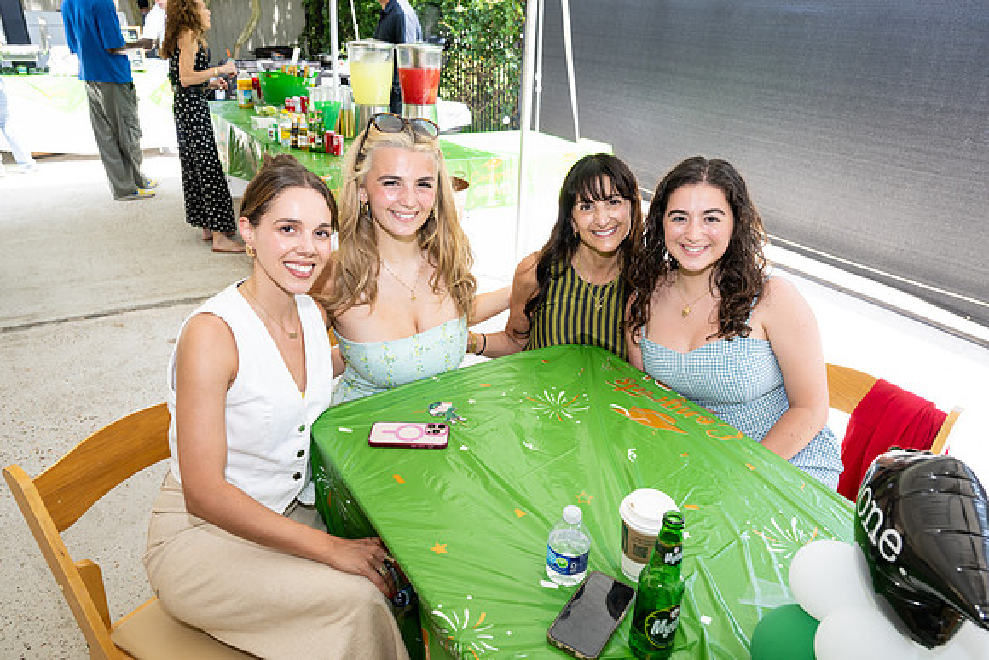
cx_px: 494
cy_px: 330
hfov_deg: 68.4
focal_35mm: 26
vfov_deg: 48.8
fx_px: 728
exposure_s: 1/160
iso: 400
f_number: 5.6
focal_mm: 26.5
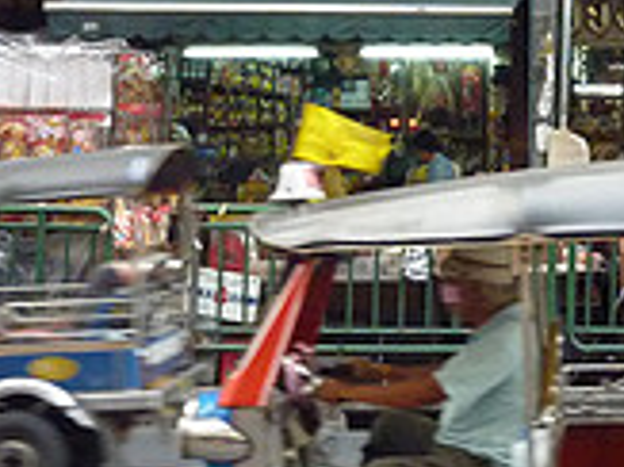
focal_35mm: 89
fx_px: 1603
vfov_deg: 16.0
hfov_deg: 21.5
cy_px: -67
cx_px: 582
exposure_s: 1/125
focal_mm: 4.1
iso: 400
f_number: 3.3
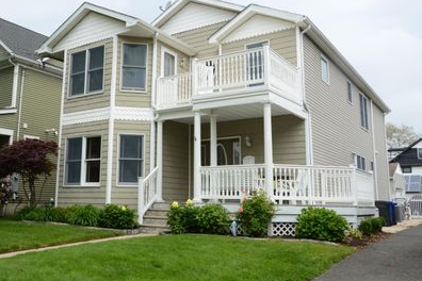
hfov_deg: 55.4
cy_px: 122
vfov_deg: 38.8
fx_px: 399
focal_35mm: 34
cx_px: 172
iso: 100
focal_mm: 18
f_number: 8
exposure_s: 1/250
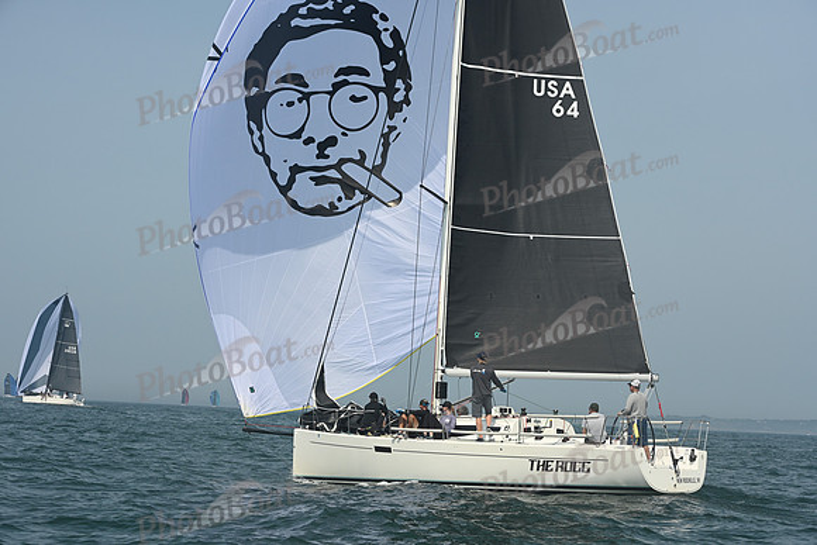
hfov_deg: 28.8
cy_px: 272
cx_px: 408
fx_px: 1589
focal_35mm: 70
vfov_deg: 19.5
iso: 320
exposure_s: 1/1250
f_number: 8
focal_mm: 70
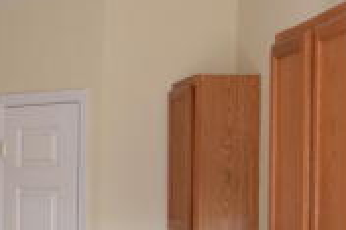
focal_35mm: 108
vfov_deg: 12.5
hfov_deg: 18.2
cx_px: -39
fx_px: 1040
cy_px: 230
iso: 200
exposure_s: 1/20
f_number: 9
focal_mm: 11
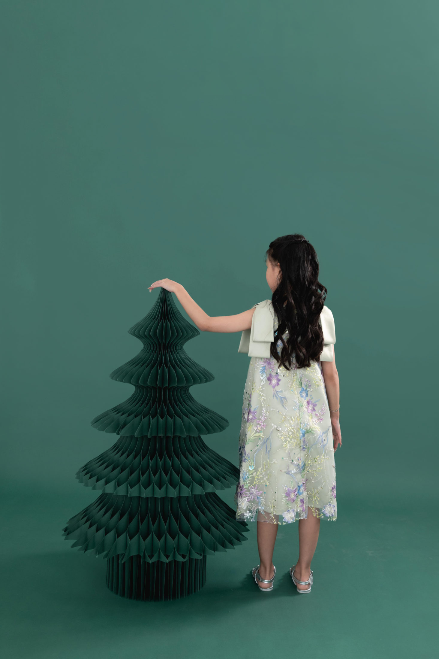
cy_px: 310
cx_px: 251
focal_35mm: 35
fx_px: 640
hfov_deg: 37.8
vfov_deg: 54.4
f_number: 2.8
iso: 800
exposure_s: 1/125
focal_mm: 30
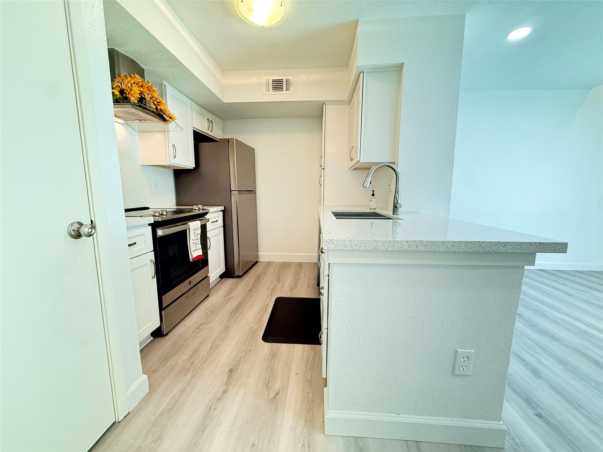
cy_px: 226
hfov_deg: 102.1
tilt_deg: -7.9
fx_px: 244
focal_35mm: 14
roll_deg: -0.7
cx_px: 302
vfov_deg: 85.7
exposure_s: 1/60
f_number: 2.2
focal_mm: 2.22
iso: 400
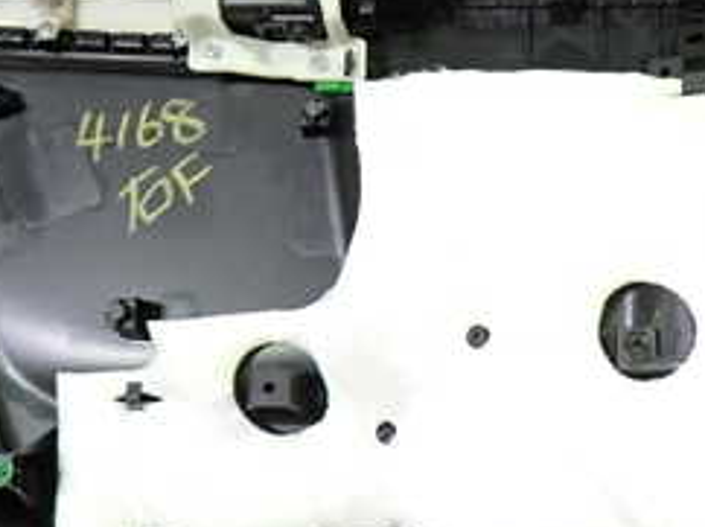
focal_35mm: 62
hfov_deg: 30.9
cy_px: 148
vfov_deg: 23.4
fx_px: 1261
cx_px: 481
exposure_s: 1/30
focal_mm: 4.5
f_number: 2
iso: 250
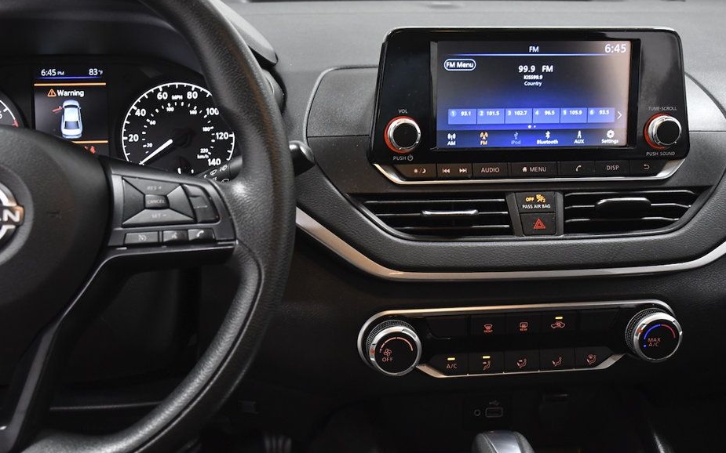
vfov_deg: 29.2
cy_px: 214
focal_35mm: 44
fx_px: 871
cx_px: 363
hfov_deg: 45.3
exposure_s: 1/160
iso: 2500
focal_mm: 26
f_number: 4.5
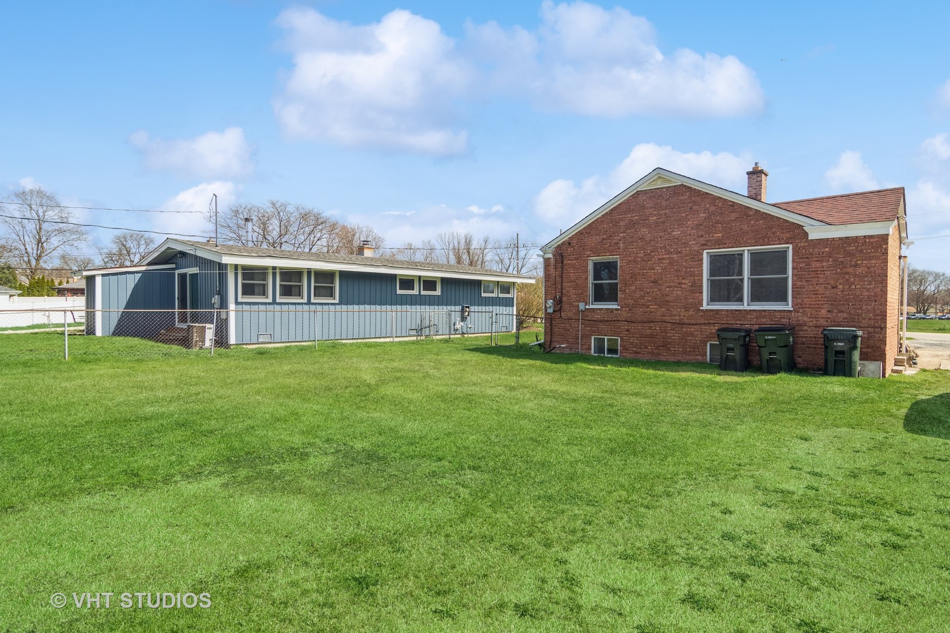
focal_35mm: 18
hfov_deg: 90.0
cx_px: 475
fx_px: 475
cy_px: 316
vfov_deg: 67.4
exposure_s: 1/640
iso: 200
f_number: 8
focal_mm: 12
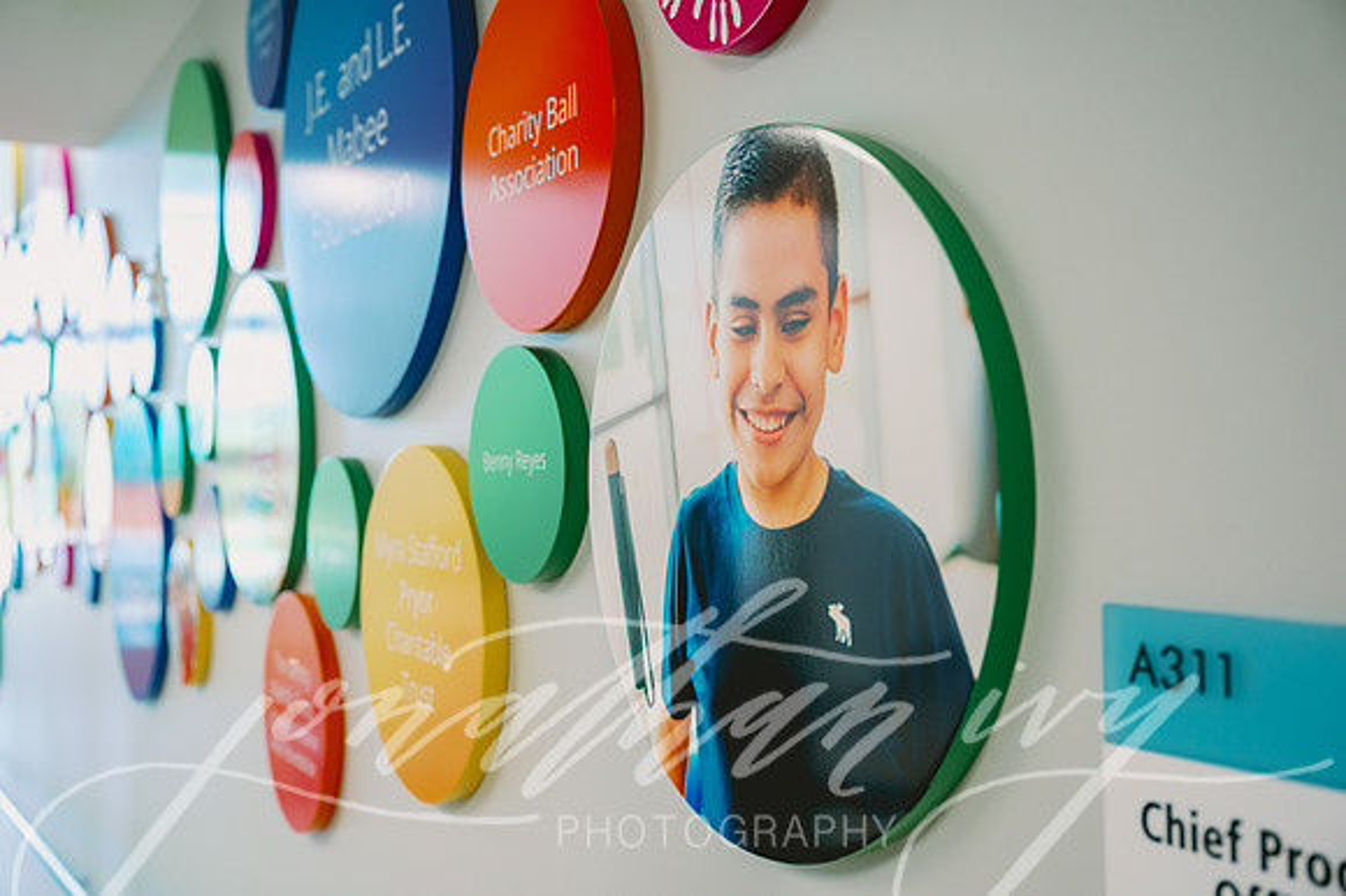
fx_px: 1457
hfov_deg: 49.6
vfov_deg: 34.2
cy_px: 448
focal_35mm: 39
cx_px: 673
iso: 640
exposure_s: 1/200
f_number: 3.5
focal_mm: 39
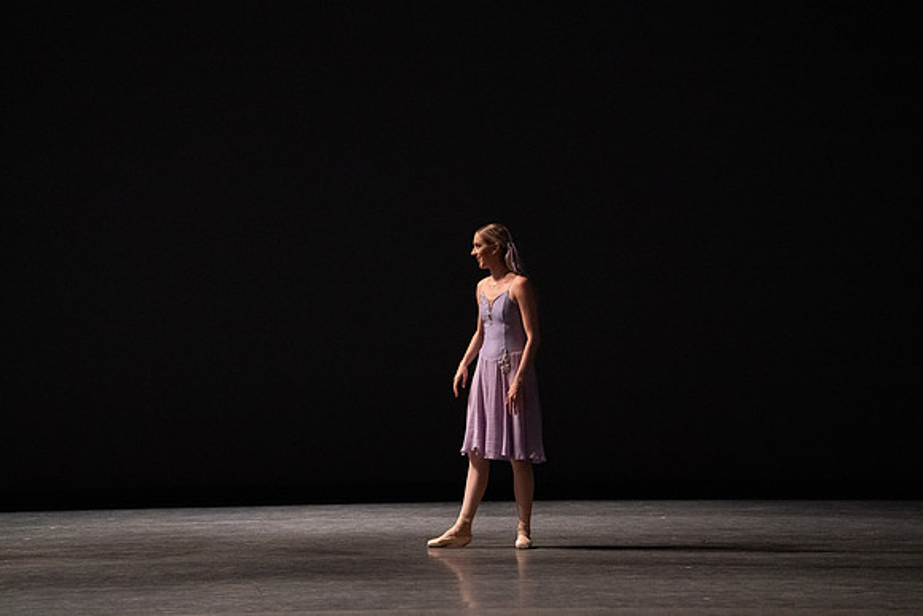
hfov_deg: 10.3
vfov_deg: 6.9
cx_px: 462
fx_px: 5129
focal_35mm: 200
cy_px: 308
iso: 12800
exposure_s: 1/400
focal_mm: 200
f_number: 5
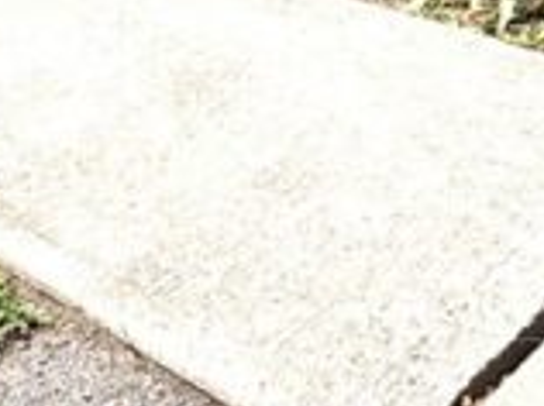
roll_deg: -0.9
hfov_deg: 25.9
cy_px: -375
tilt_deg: -8.6
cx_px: 554
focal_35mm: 71
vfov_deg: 16.4
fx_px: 1114
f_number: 2.2
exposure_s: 1/1709
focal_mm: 2.22
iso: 40
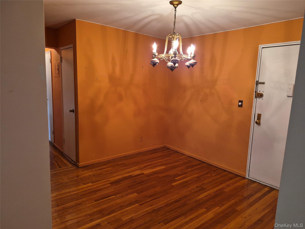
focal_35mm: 23
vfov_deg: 58.9
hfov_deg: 73.9
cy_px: 114
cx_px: 152
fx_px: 203
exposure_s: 1/120
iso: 640
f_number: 1.8
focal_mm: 5.4
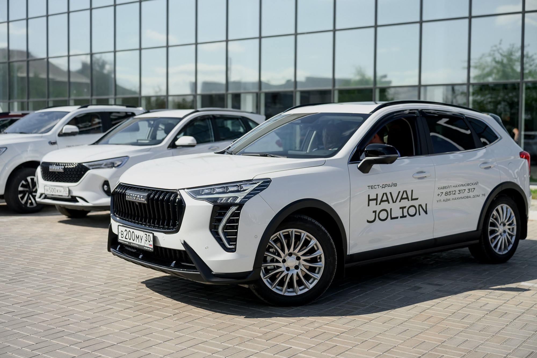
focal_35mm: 44
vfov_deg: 30.5
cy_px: 179
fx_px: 656
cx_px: 268
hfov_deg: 44.5
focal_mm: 44
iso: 50
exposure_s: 1/2000
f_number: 2.1
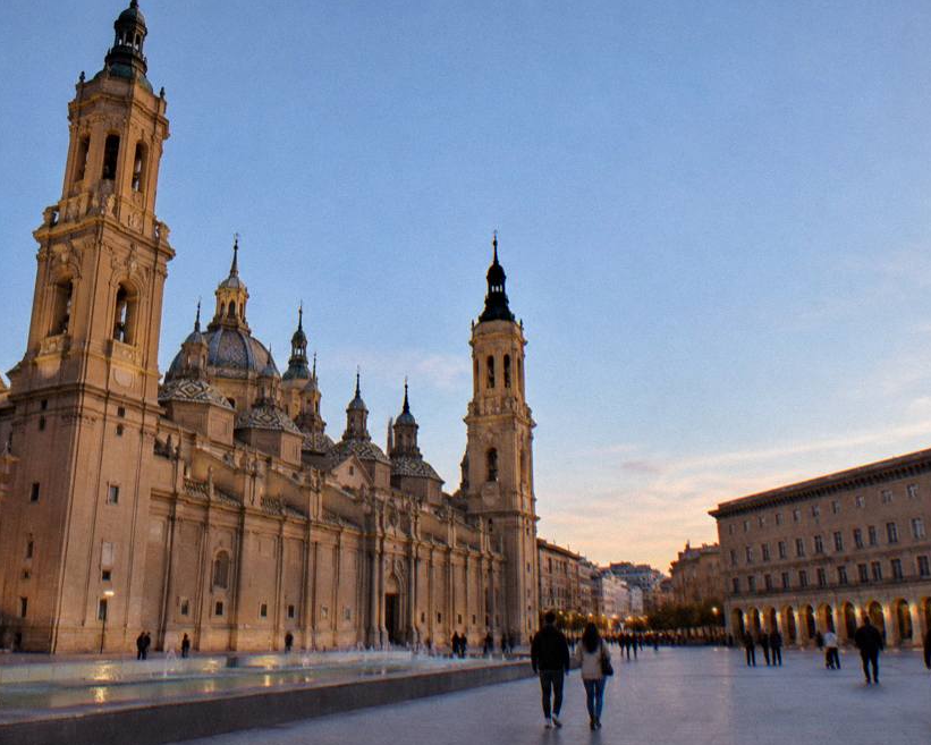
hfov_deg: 45.8
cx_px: 471
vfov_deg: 37.3
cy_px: 375
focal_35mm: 40
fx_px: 1102
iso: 500
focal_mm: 35
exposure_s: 1/200
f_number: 10
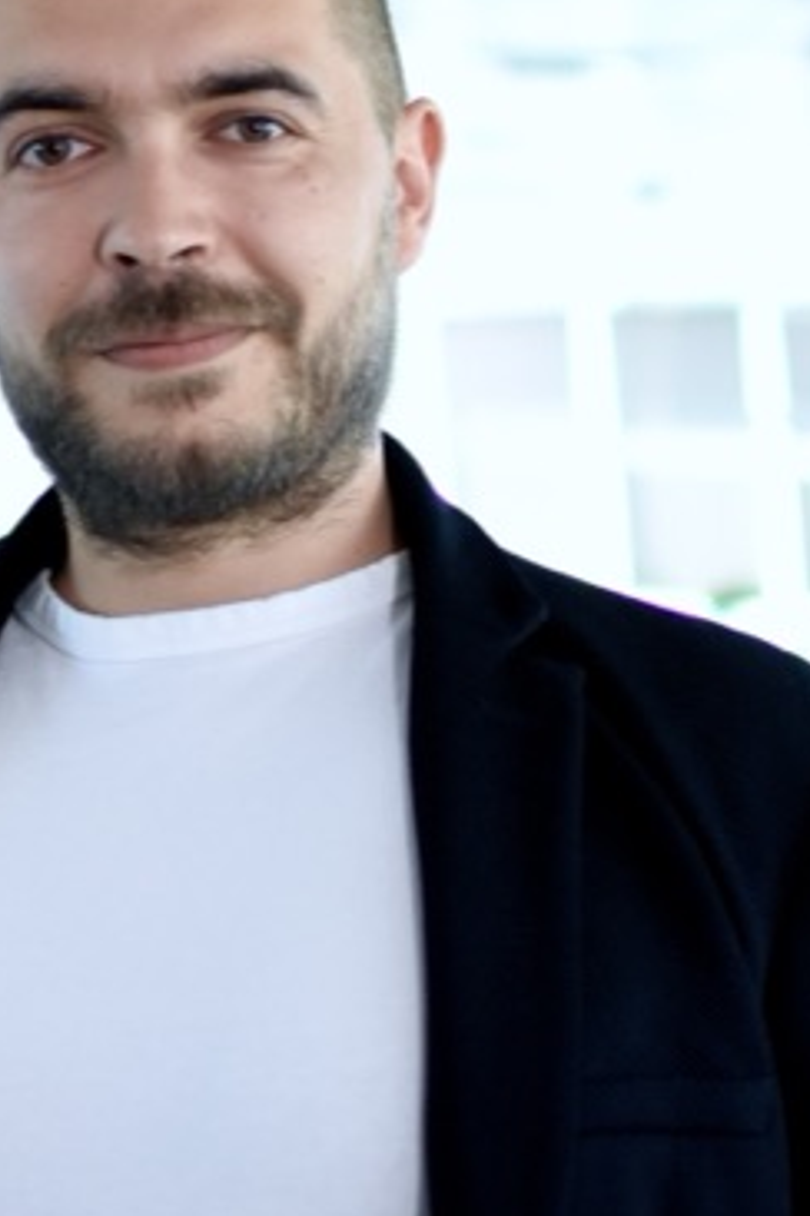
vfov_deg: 22.2
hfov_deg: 14.8
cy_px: 621
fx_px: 3101
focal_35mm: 92
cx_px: 209
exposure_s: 1/400
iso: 1000
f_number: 1.8
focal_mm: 35
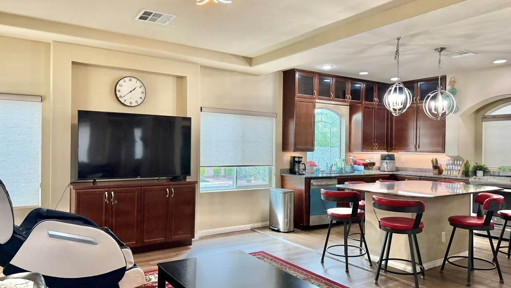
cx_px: 251
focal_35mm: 27
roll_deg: -0.4
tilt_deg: -0.8
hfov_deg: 69.9
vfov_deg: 42.9
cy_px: 149
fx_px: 366
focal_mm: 6.76
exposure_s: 1/159
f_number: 1.78
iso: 160
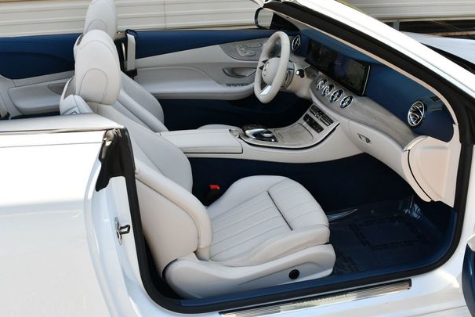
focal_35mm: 38
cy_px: 164
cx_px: 245
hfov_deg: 50.7
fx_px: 502
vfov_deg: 35.1
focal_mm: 18
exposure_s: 1/250
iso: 200
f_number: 5.6
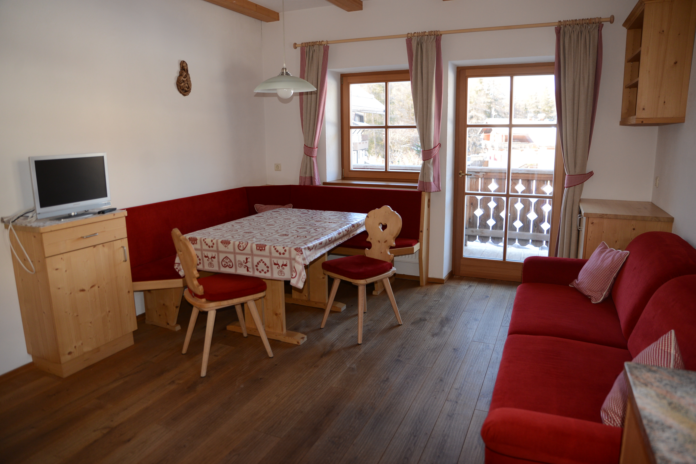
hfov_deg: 73.7
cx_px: 348
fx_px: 464
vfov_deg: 53.2
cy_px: 232
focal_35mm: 24
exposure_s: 1/200
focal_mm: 24
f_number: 2.8
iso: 640
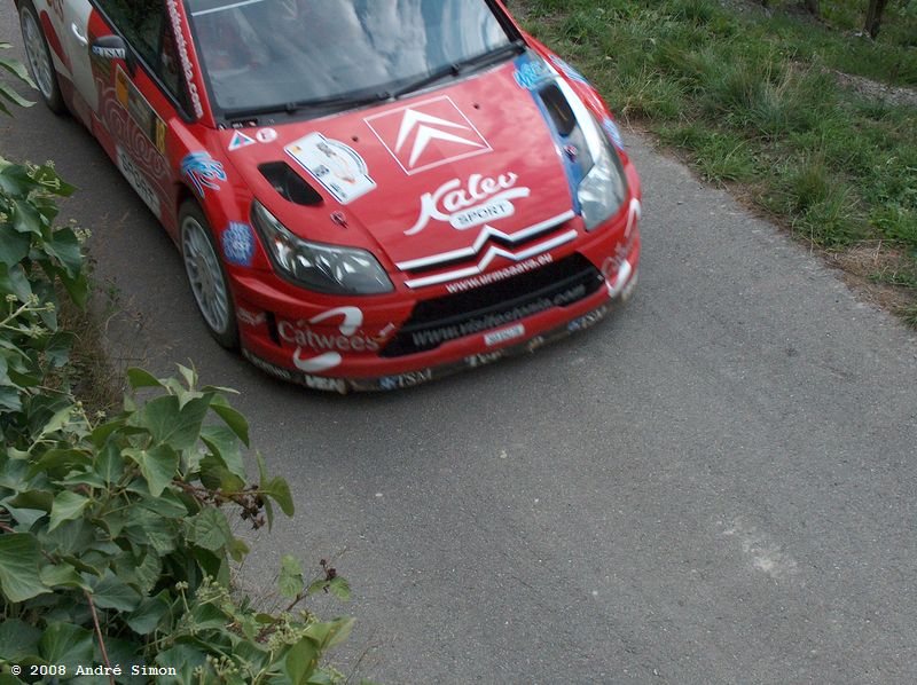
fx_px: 1614
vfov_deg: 24.0
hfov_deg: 31.7
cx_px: 458
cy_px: 342
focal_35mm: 61
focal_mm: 12.53
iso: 200
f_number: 5.8
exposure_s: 1/588
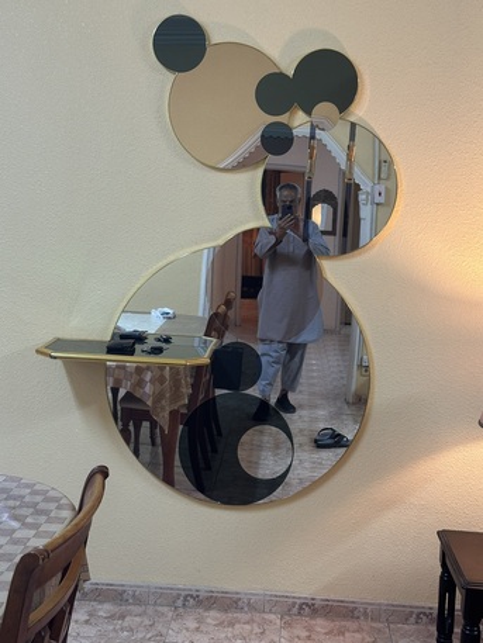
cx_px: 242
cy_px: 322
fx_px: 893
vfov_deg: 39.6
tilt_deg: -7.4
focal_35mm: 48
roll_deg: -2.9
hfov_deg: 30.3
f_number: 1.78
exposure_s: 1/40
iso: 250
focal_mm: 6.86
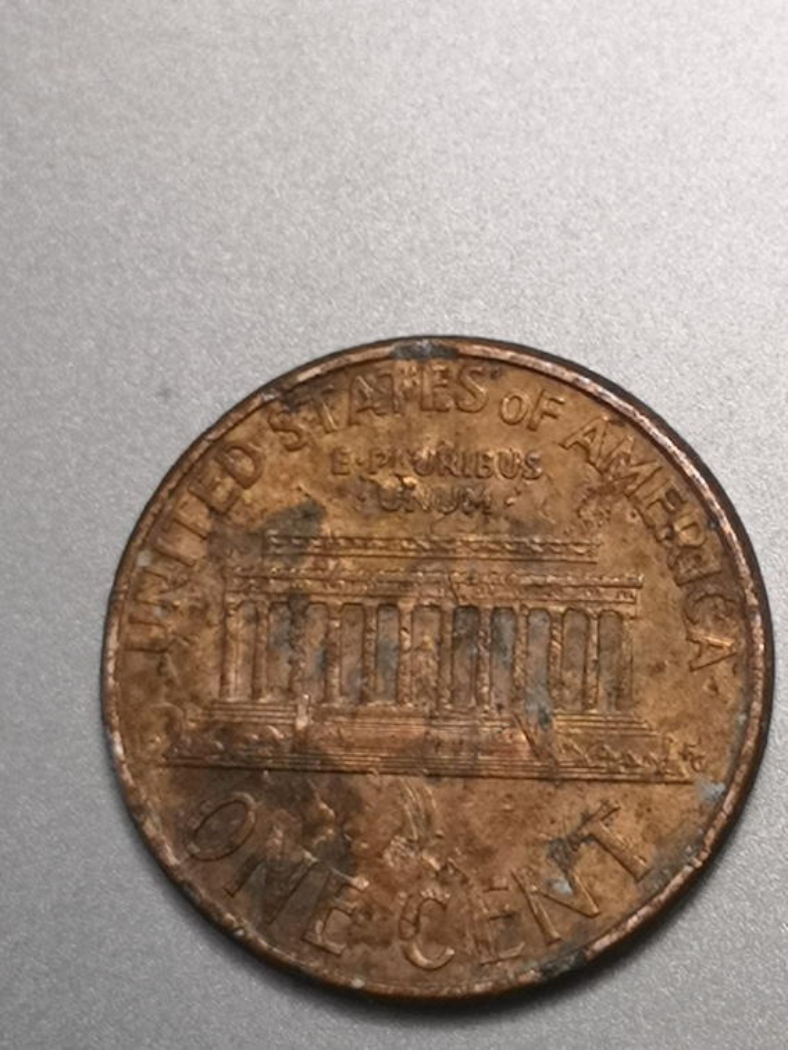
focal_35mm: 140
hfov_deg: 10.6
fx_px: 4249
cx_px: 394
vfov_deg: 14.1
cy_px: 525
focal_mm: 5.58
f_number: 1.8
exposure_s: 1/33.3
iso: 125
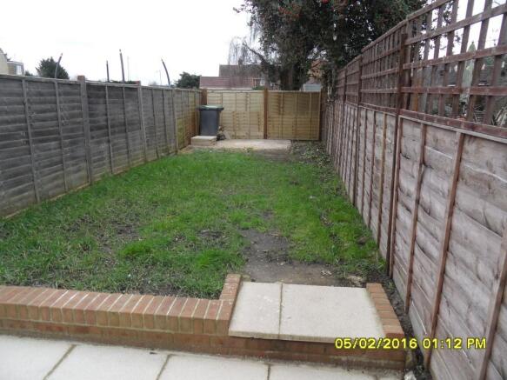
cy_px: 190
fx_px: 351
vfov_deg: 56.8
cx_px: 254
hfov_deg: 71.6
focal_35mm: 24
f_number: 3.2
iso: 100
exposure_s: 1/90
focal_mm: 3.9
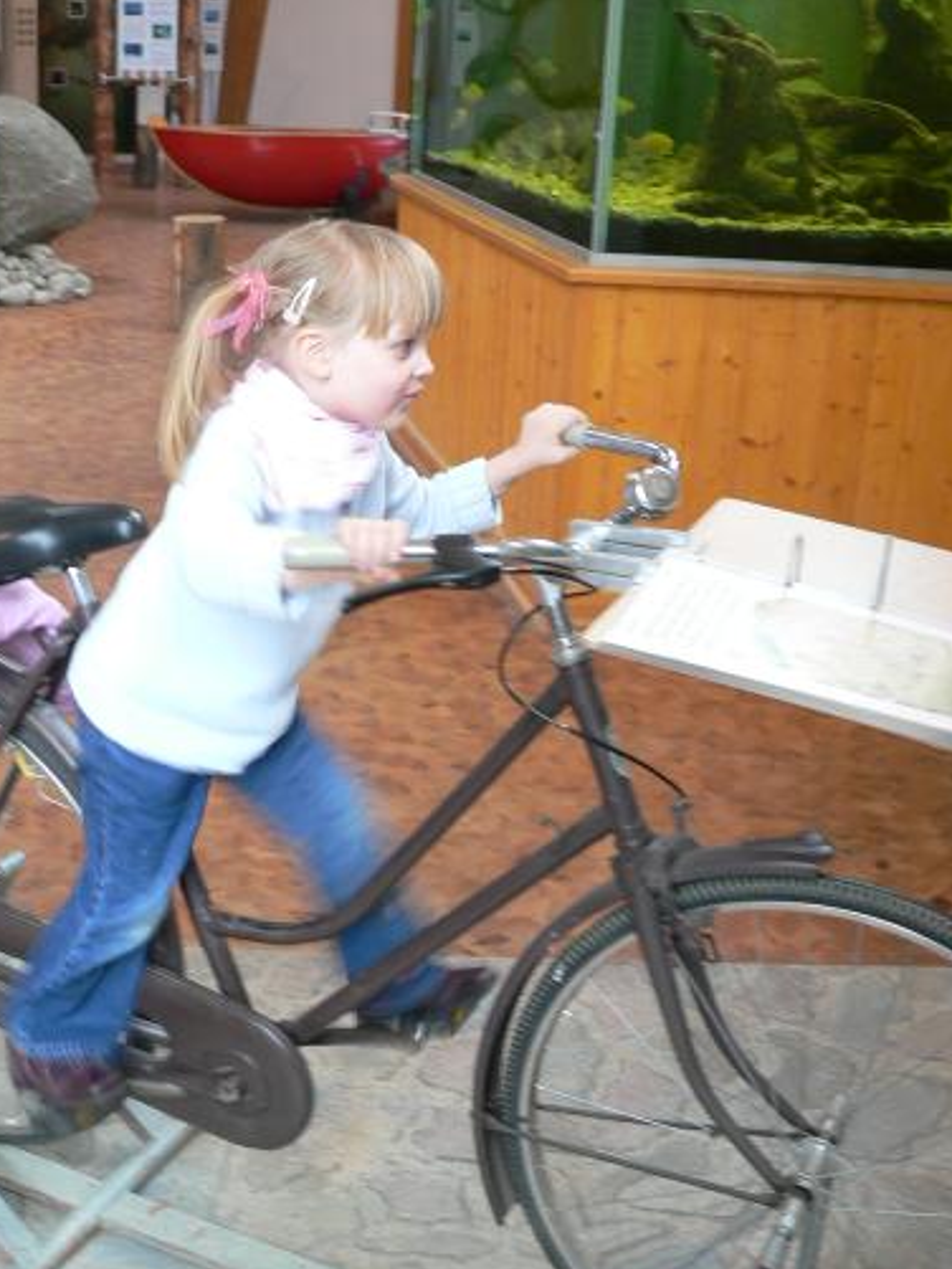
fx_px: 1686
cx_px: 430
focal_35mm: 46
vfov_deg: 41.2
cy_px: 603
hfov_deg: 31.5
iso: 100
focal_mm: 6
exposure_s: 1/10
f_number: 2.8
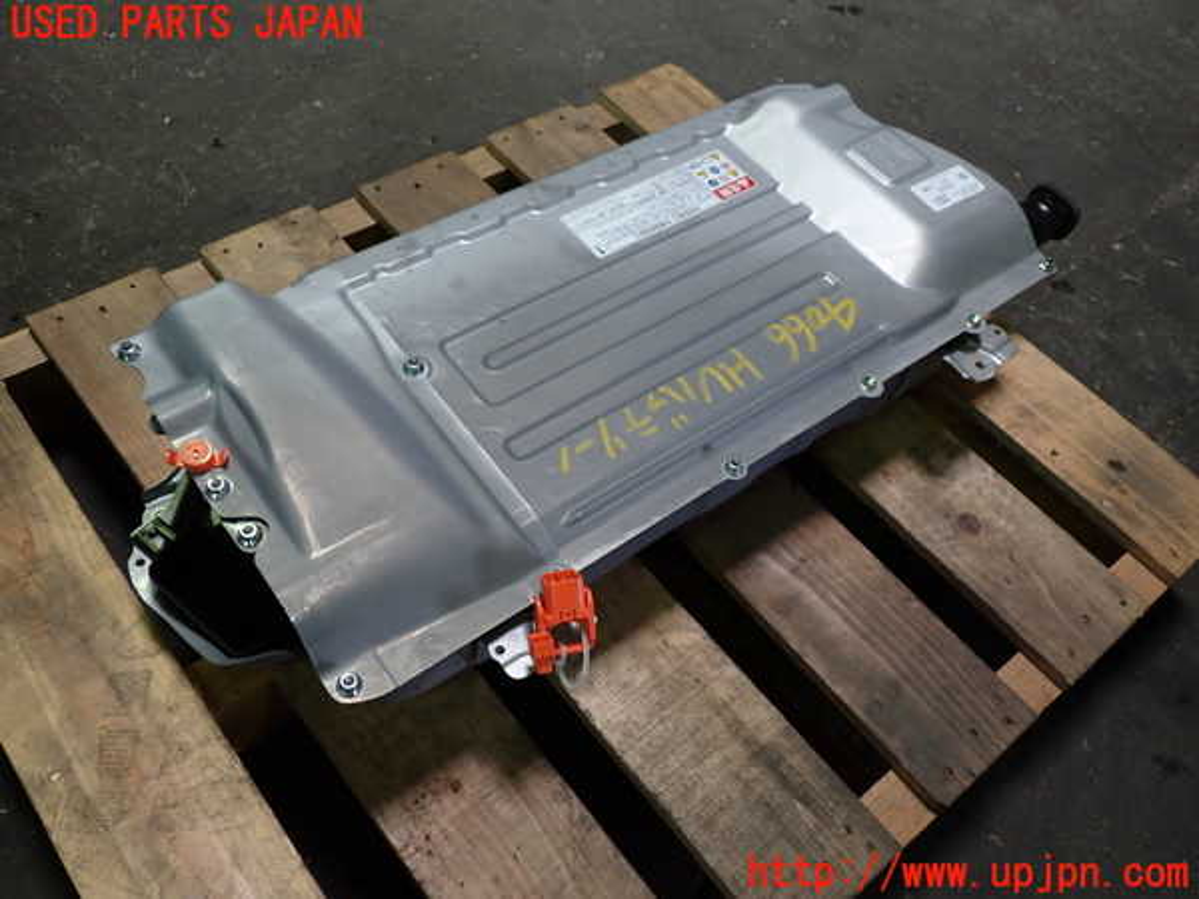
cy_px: 450
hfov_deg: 60.0
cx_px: 600
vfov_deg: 46.8
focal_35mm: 30
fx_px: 1039
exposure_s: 1/60
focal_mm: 5.4
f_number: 2.3
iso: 125
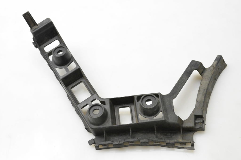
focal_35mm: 48
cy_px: 80
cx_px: 120
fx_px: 321
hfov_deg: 41.1
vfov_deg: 28.1
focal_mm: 32
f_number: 7.1
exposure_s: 1/500
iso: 6400
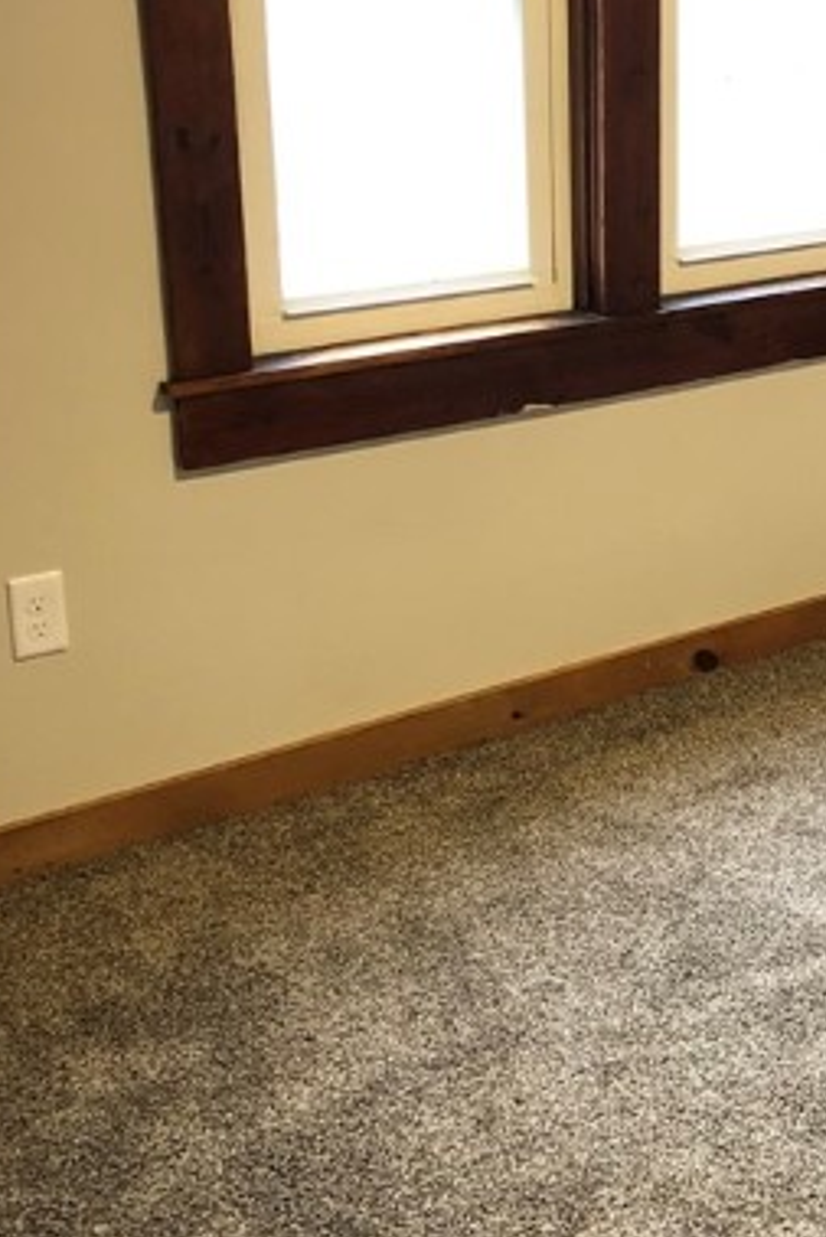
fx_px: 2029
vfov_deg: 33.9
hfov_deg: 21.8
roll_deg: -1.9
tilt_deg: -19.8
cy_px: 571
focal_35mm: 59
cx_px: 898
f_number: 1.8
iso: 64
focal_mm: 3.99
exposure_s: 1/15
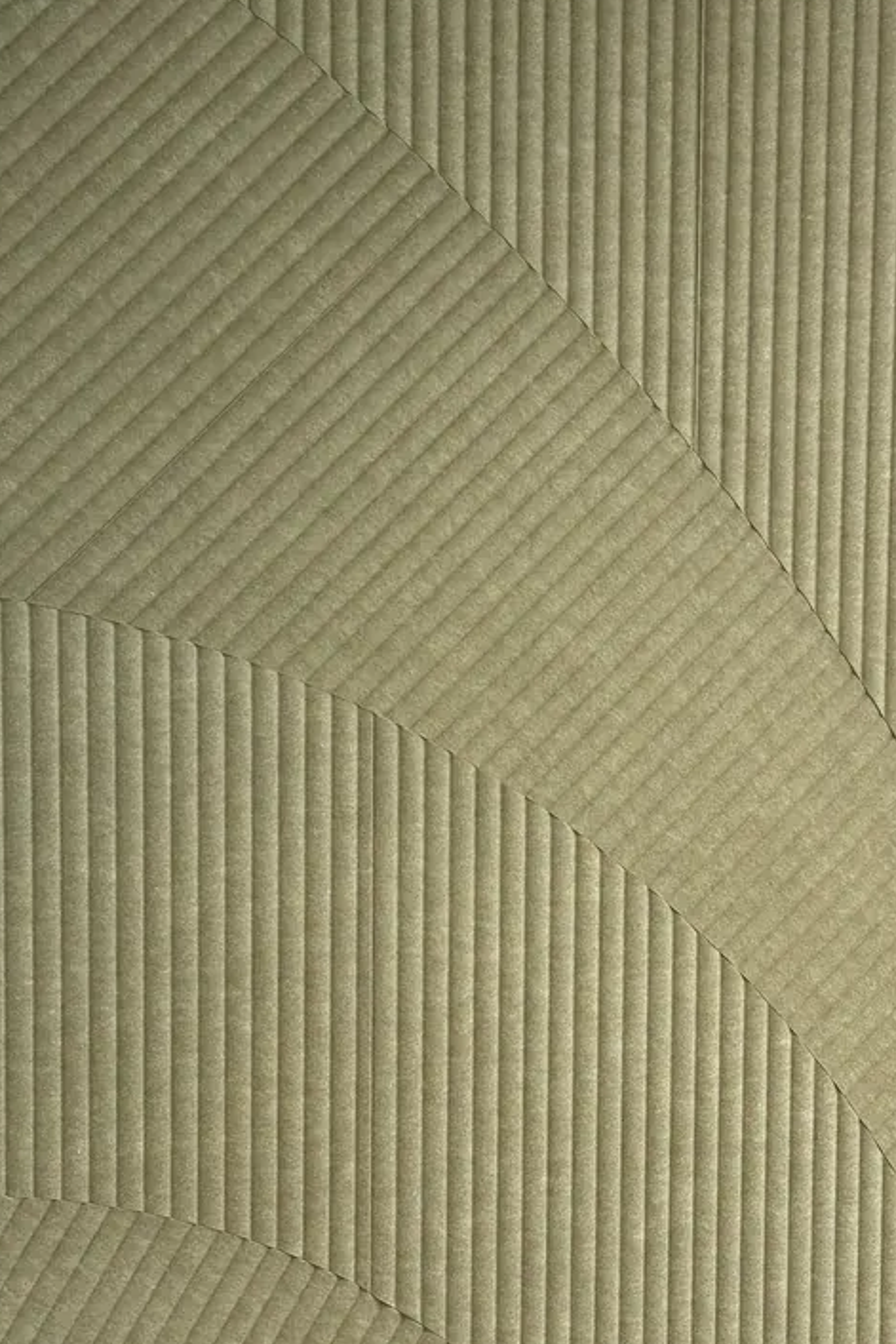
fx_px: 2463
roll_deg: -1.0
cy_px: 941
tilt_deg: -5.0
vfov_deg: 30.2
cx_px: 603
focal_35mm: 66
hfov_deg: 20.5
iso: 200
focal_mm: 6.76
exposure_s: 1/100
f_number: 1.78
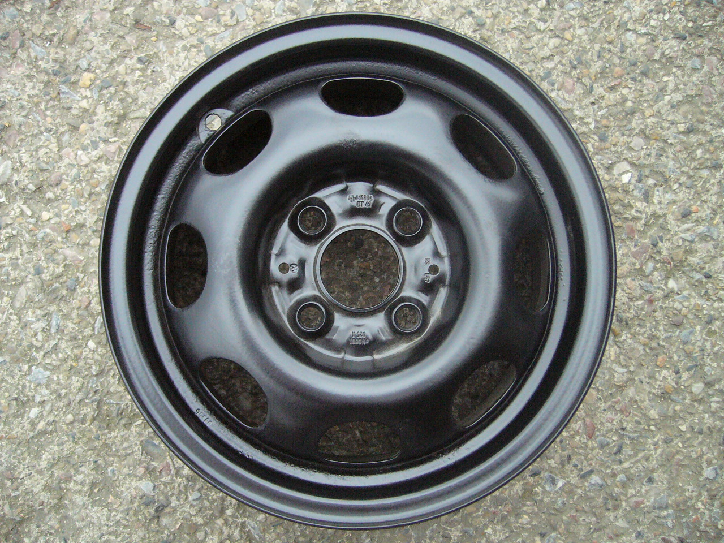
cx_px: 362
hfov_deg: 52.6
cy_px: 272
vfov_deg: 40.7
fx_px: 732
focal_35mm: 35
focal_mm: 5.8
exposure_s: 1/250
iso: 400
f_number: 2.8
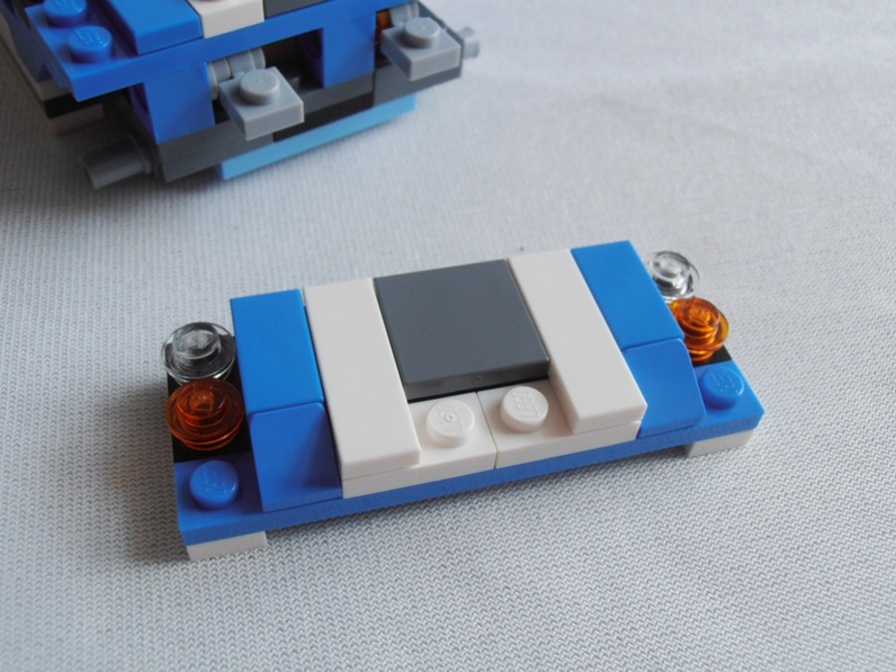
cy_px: 336
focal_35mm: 37
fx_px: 958
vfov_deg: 38.7
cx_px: 448
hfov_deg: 50.1
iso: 80
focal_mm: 6.61
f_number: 3.9
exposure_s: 1/160
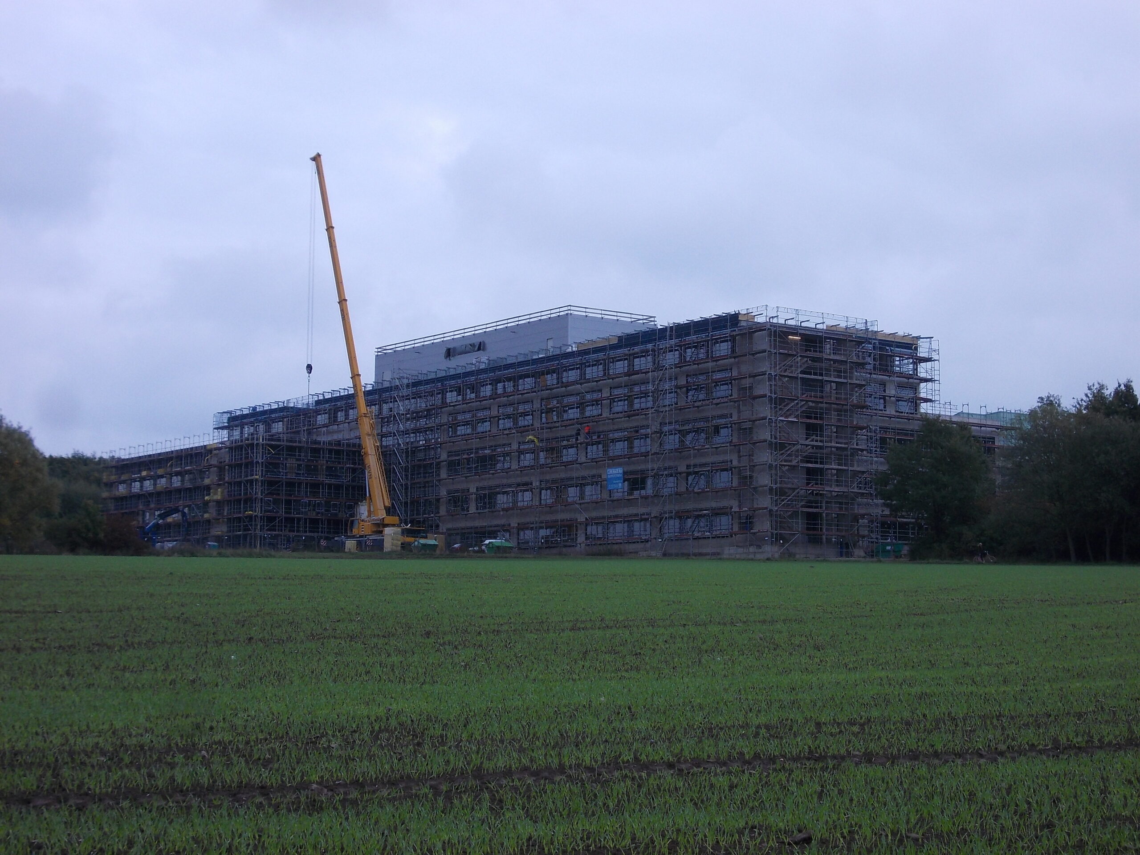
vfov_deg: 24.4
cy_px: 428
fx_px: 1976
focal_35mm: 60
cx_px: 570
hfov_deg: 32.2
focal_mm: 8.5
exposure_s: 1/200
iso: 80
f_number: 4
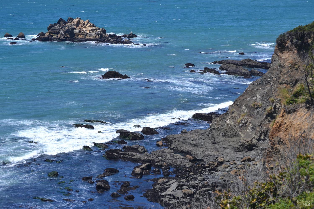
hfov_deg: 19.5
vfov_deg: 13.0
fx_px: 916
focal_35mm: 105
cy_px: 104
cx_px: 157
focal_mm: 70
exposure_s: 1/250
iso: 100
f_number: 8
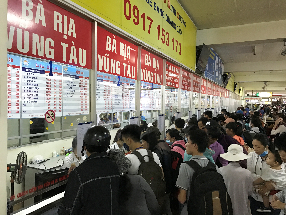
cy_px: 108
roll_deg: -0.5
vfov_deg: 49.7
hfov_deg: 63.4
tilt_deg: -2.7
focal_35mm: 28
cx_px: 143
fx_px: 231
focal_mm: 3.99
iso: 100
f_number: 1.8
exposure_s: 1/17
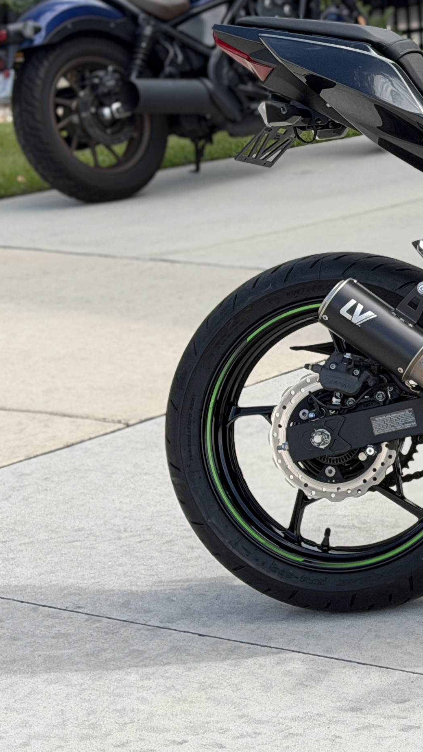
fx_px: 2274
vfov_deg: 18.8
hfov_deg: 10.1
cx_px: 747
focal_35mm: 114
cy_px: 344
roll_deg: +2.1
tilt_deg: -10.8
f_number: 1.78
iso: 64
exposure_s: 1/2033
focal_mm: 6.76
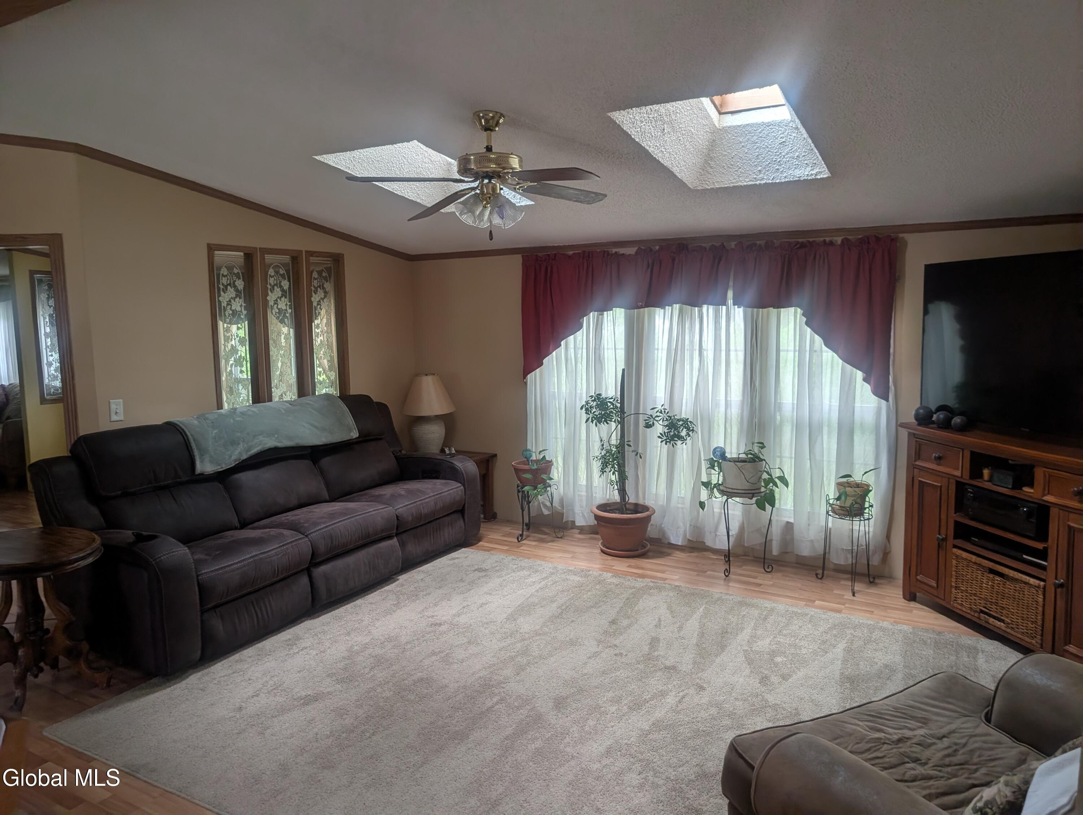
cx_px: 542
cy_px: 408
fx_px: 752
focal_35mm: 24
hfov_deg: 71.5
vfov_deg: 56.9
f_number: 1.68
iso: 68
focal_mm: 6.9
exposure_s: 1/29.7
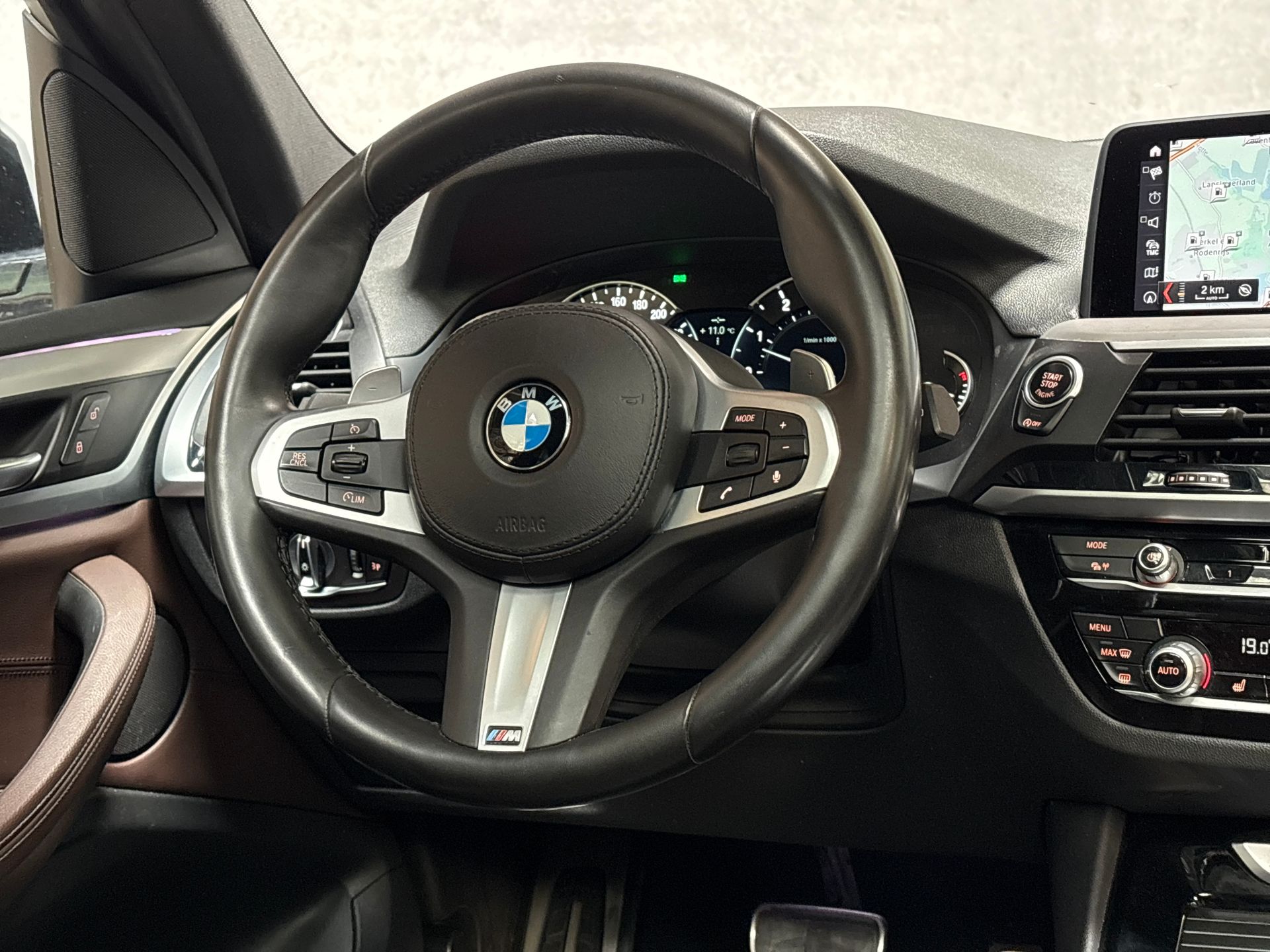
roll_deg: +5.9
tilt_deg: -10.2
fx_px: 1908
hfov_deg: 36.8
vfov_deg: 28.0
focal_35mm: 52
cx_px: 635
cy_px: 476
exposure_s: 1/25
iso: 400
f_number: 1.6
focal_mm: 5.96
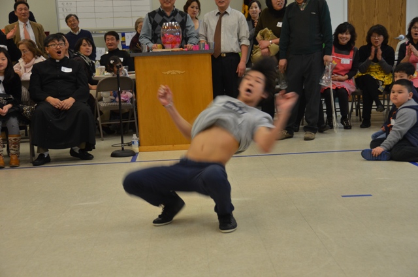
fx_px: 765
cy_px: 138
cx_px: 209
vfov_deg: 20.5
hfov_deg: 30.6
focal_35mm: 66
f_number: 4.5
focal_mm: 44
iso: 640
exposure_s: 1/60
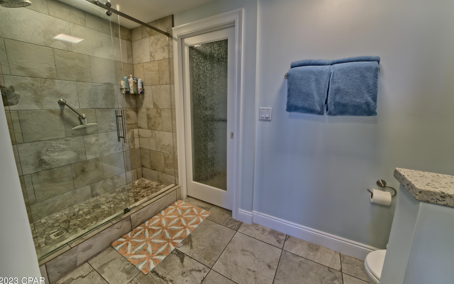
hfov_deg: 109.3
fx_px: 161
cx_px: 232
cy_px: 134
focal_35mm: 13
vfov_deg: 82.7
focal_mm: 12
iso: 200
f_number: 19
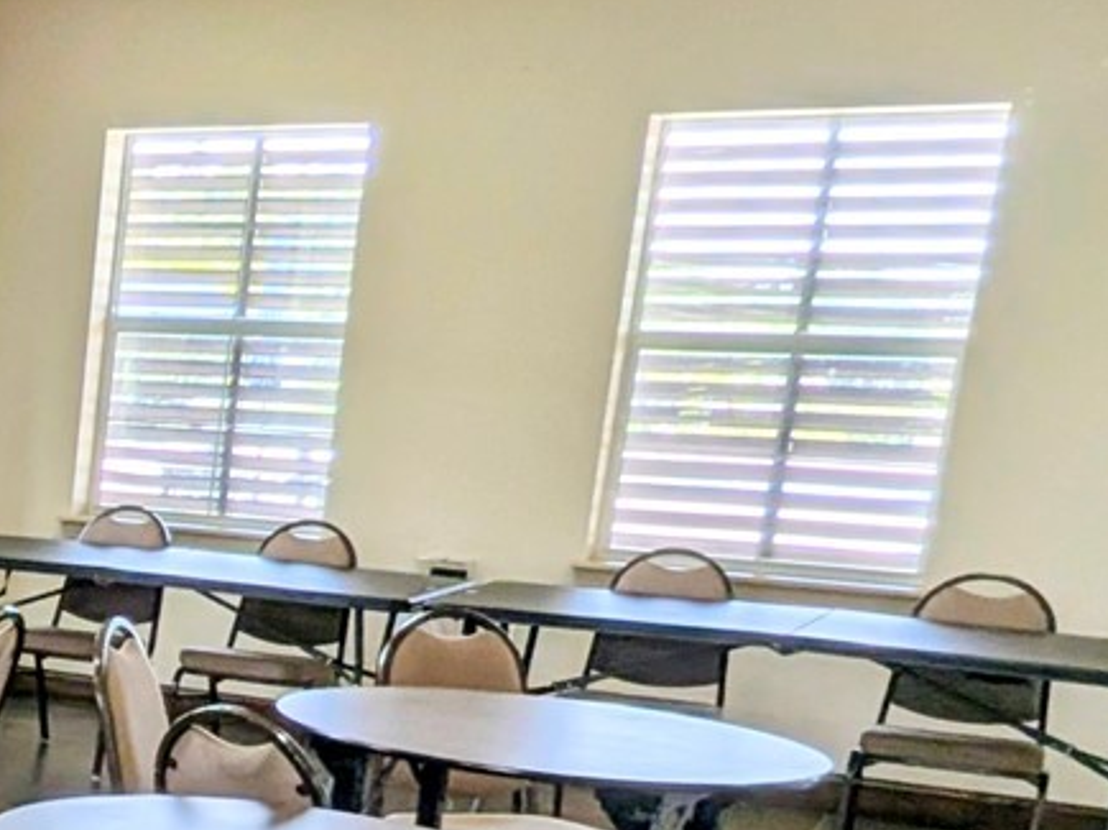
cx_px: -513
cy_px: 781
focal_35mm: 59
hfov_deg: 25.4
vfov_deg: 24.0
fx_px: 1887
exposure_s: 1/60
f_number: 2.2
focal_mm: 2.22
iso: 66
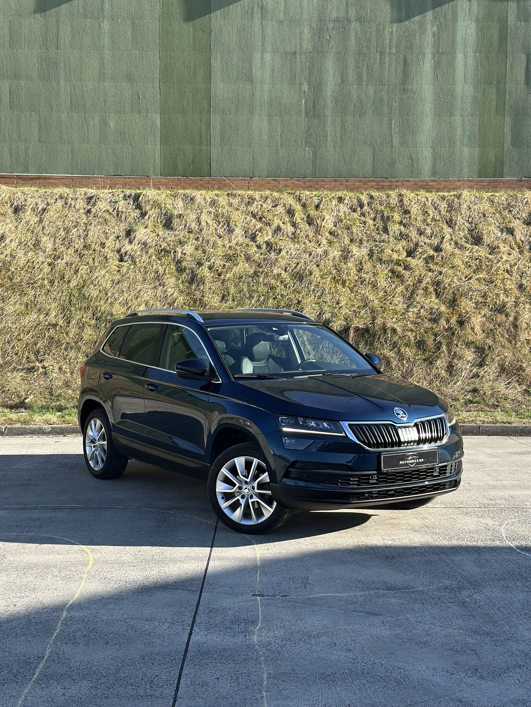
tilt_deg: -2.7
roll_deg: -0.9
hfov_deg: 30.3
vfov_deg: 39.7
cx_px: 266
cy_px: 354
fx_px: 982
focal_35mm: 48
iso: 80
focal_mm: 6.86
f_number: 1.78
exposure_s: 1/1517
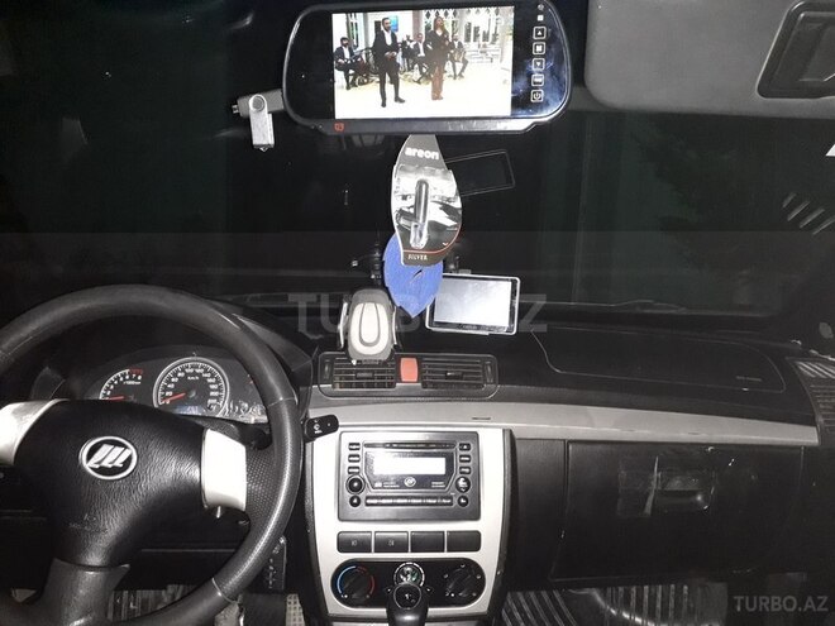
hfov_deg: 65.3
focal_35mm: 27
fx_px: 651
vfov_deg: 51.4
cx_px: 418
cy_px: 313
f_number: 1.9
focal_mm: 3.6
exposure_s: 1/25
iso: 320
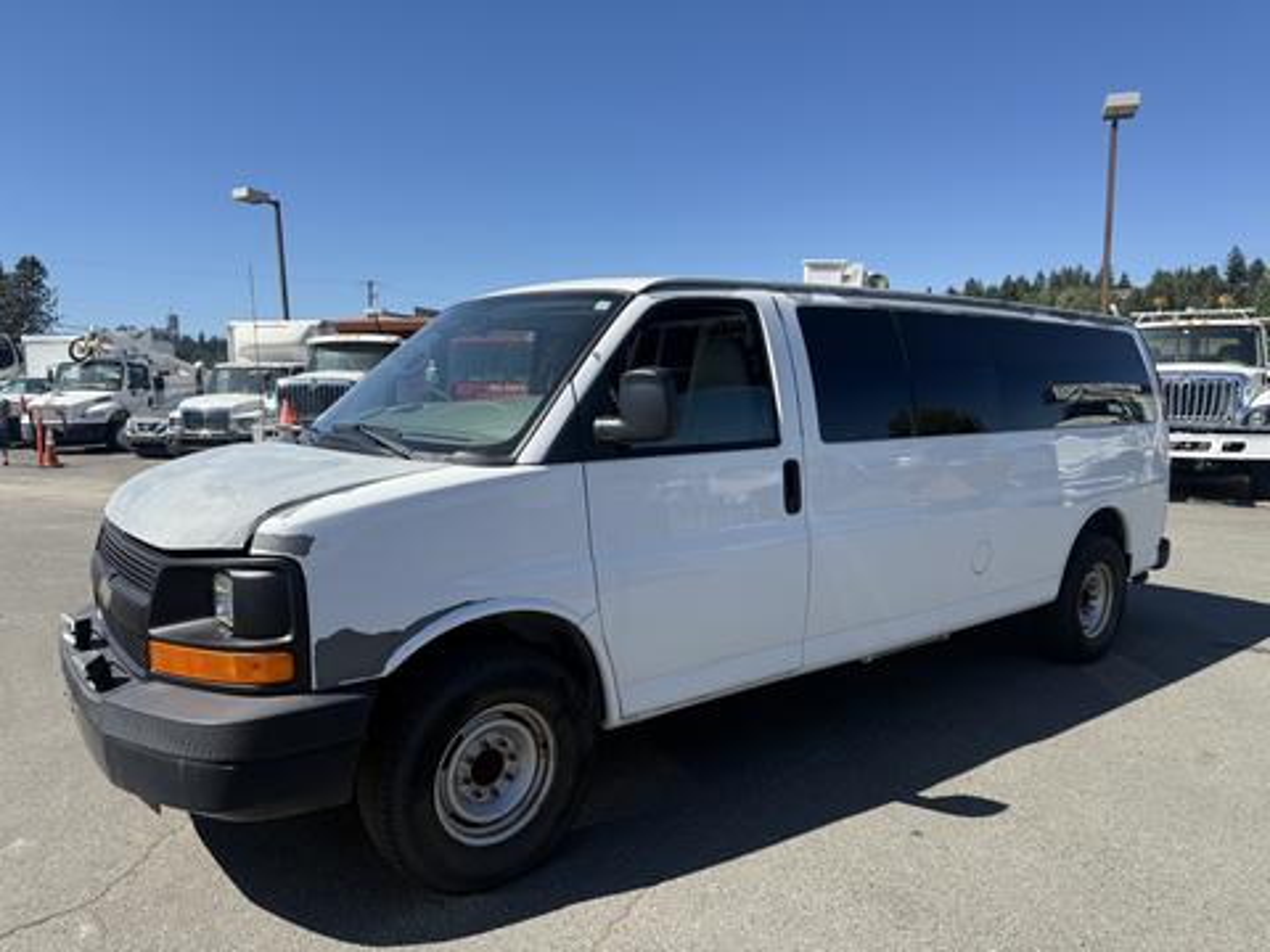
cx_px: 635
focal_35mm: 24
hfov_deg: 71.6
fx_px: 881
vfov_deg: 56.8
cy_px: 476
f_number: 1.78
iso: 80
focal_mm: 6.76
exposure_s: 1/4167
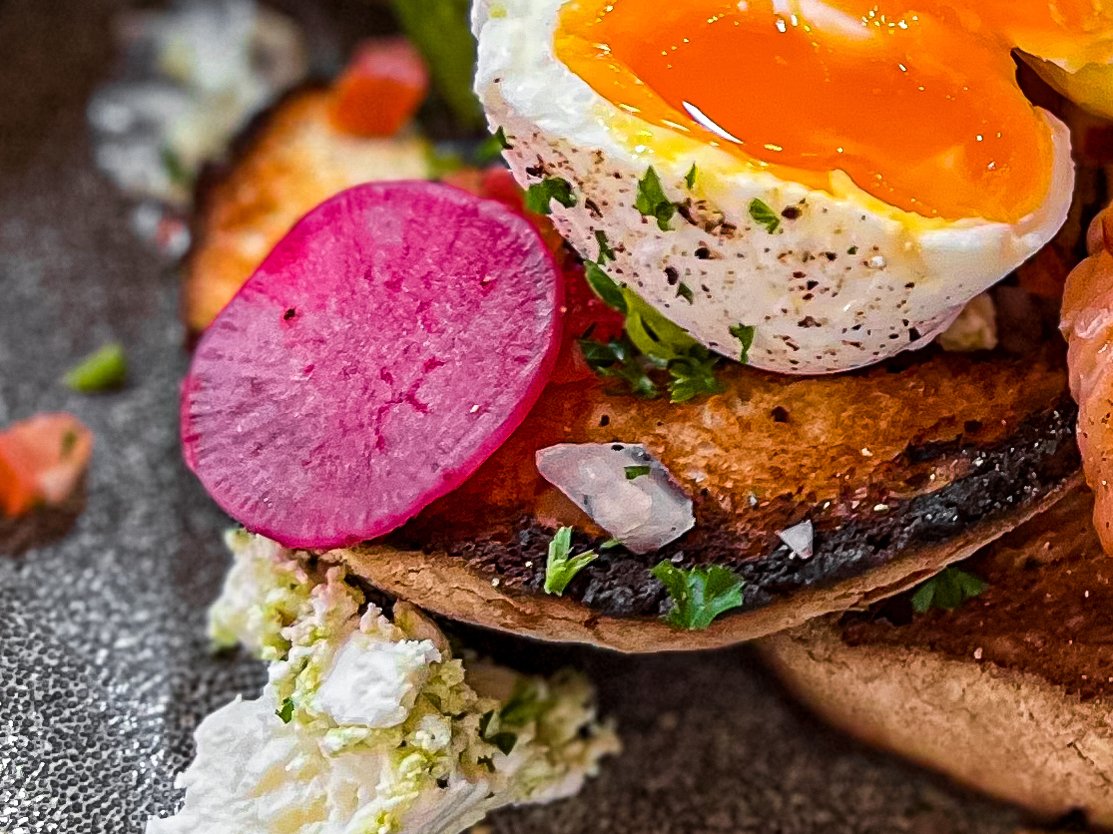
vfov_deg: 15.6
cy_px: 166
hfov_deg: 20.0
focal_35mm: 94
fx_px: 3022
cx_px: 1186
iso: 200
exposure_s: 1/50
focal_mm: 5.7
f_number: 1.5
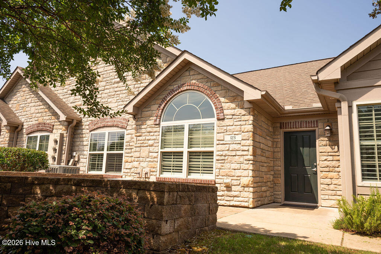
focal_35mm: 26
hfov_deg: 69.9
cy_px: 127
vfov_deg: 49.9
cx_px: 190
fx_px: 273
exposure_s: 1/320
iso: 125
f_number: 9
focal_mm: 24
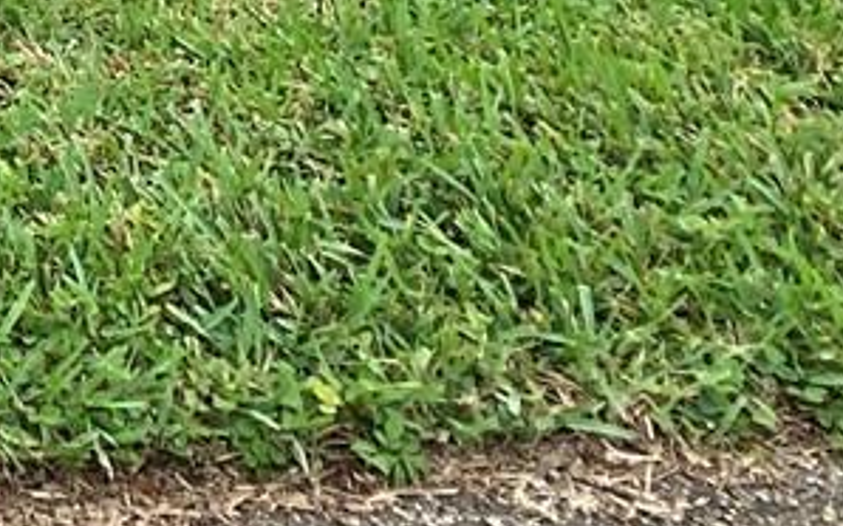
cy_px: -1157
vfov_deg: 7.5
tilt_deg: -1.9
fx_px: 3399
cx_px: -1262
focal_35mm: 148
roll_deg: +0.4
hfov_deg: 11.4
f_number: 1.8
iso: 25
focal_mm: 4.25
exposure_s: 1/1812
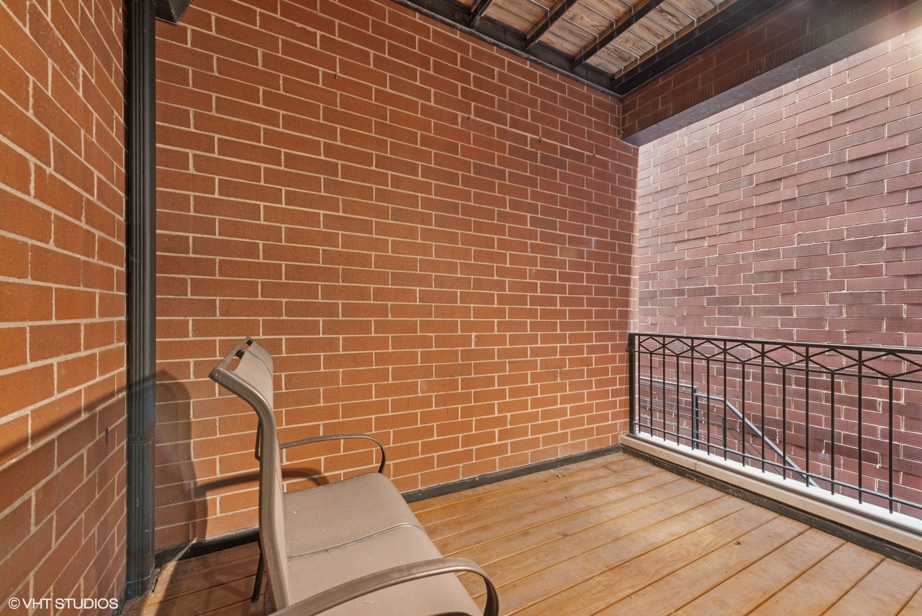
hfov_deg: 104.2
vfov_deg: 81.3
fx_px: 359
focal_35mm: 14
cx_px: 461
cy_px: 308
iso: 200
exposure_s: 1
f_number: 8
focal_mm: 14
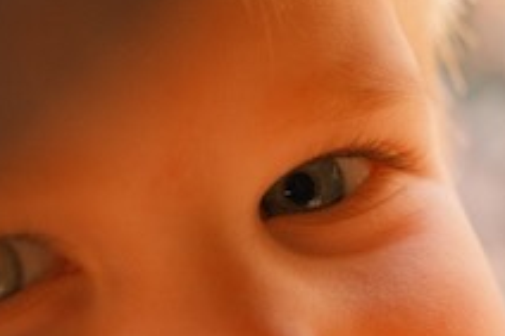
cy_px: 189
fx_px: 1738
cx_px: 293
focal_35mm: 124
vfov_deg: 11.0
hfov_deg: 16.5
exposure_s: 1/70
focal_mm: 27
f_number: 2.8
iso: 640
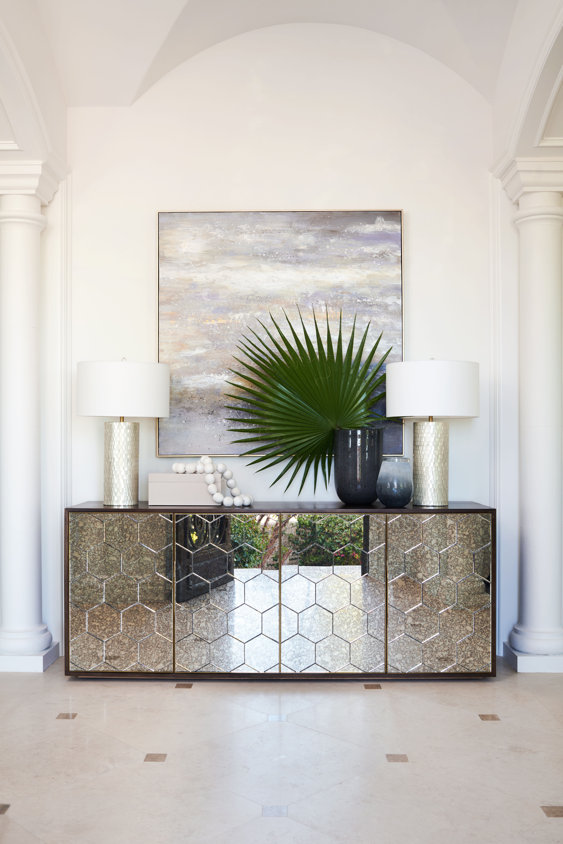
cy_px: 422
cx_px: 282
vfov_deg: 54.4
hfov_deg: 37.9
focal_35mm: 35
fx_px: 821
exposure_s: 1/13
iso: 100
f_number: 8
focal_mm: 35
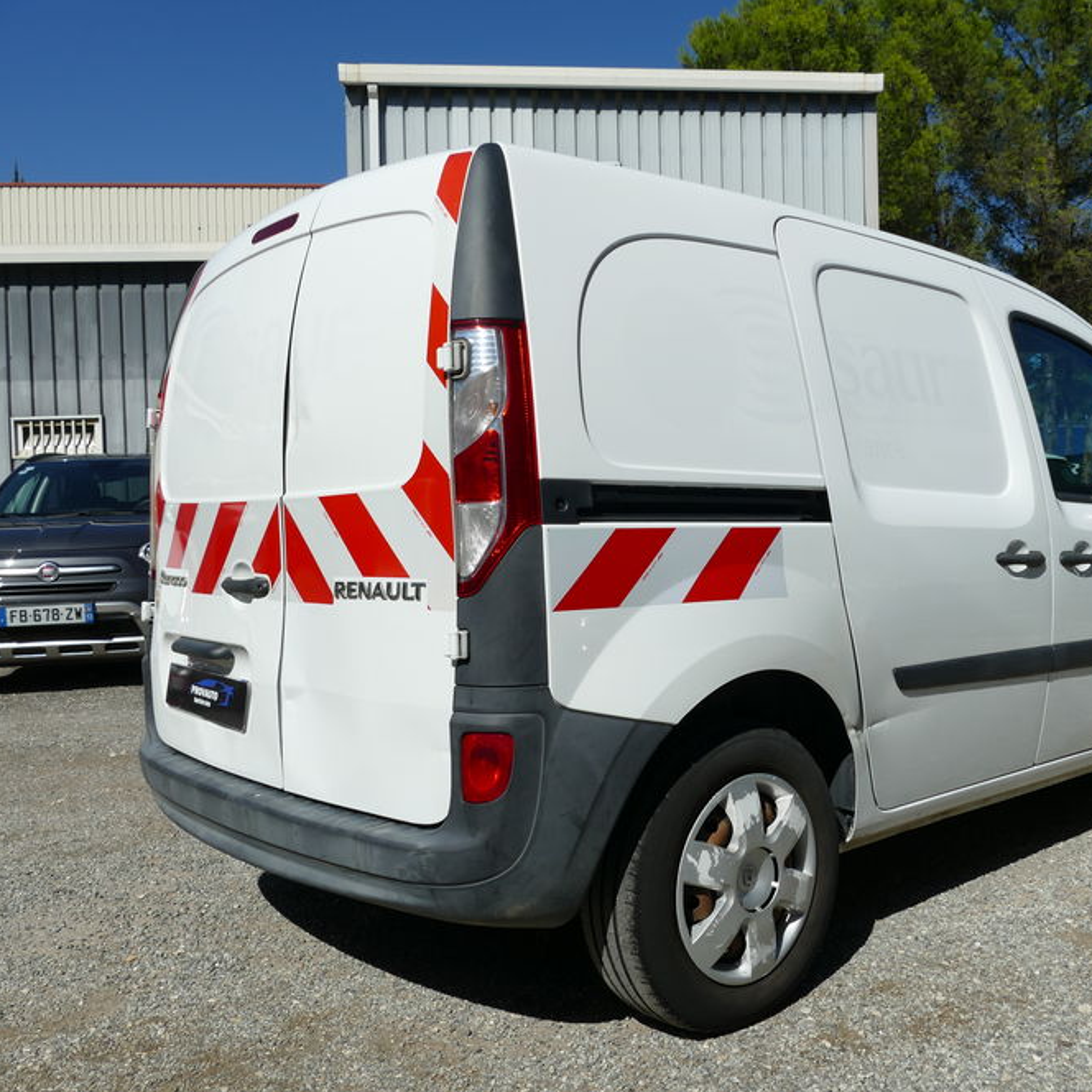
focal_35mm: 32
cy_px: 547
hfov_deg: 50.6
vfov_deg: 51.1
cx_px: 674
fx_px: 1142
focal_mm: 9.12
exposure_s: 1/1600
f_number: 4.5
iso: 125
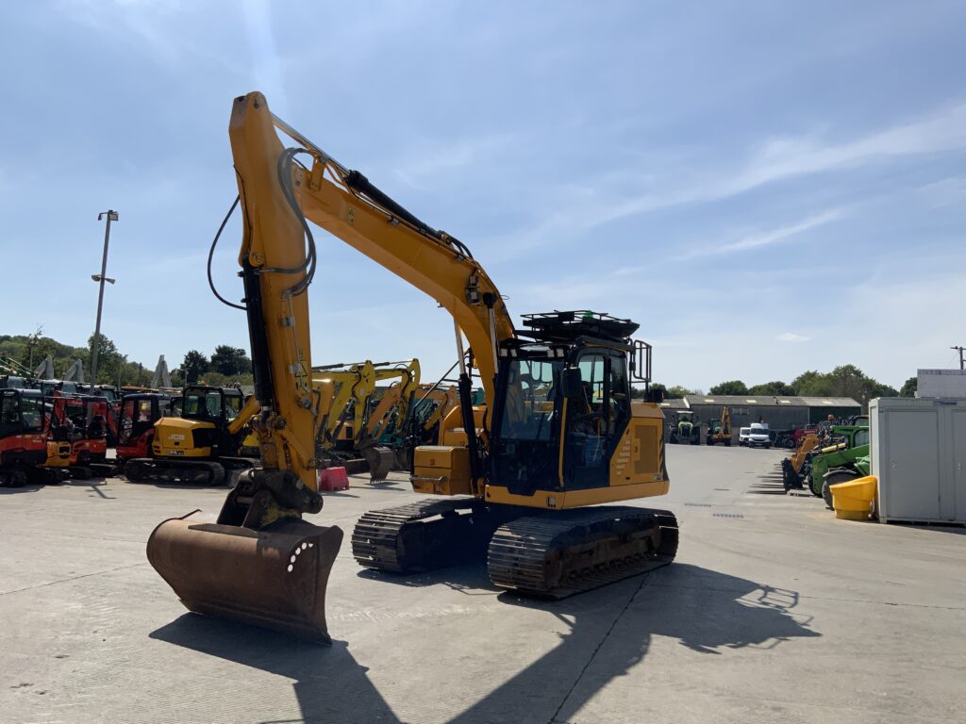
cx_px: 483
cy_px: 362
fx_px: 809
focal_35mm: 29
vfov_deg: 48.2
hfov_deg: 61.7
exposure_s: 1/4405
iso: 20
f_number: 1.8
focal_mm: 3
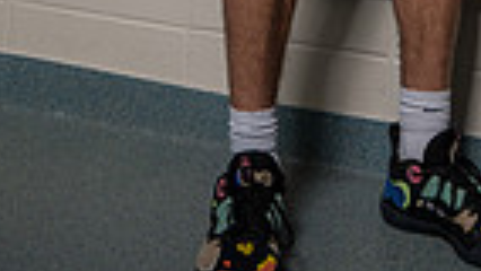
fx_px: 1225
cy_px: -400
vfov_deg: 10.6
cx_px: 373
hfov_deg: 22.0
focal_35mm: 96
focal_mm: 29
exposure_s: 1/200
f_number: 5.6
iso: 320
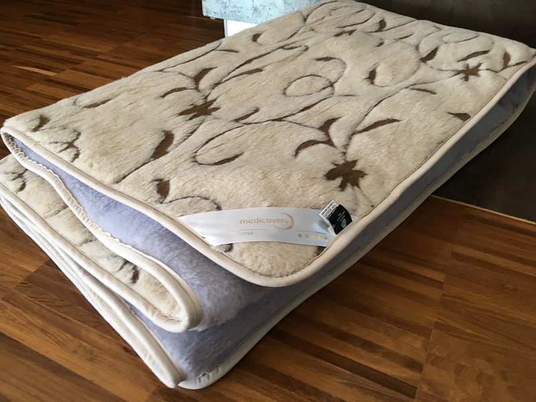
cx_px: 268
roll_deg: -1.6
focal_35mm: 29
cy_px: 201
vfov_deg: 48.2
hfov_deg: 61.7
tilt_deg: -38.6
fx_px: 449
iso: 64
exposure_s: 1/33
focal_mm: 4.15
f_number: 2.2
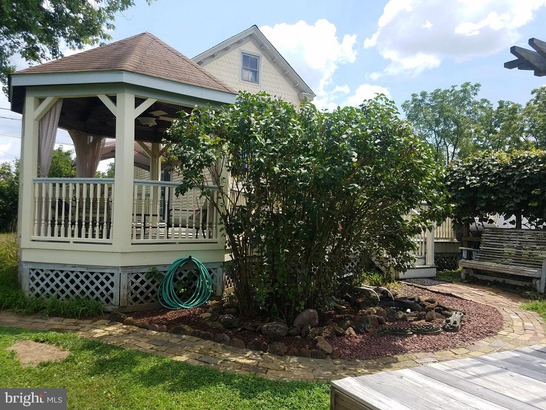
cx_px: 273
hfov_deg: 67.3
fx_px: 410
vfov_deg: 53.1
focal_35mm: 26
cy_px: 205
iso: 50
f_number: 1.7
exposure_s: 1/1600
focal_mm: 4.2
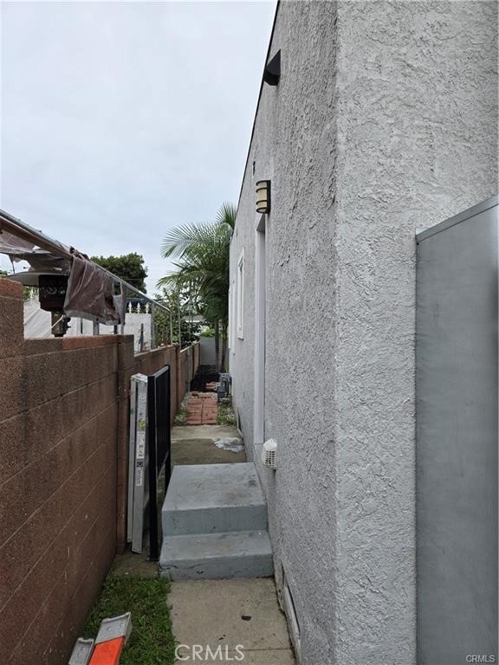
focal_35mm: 23
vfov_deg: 73.9
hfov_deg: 58.9
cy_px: 332
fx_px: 442
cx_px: 250
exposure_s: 1/2378
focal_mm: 5.4
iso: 80
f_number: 1.8
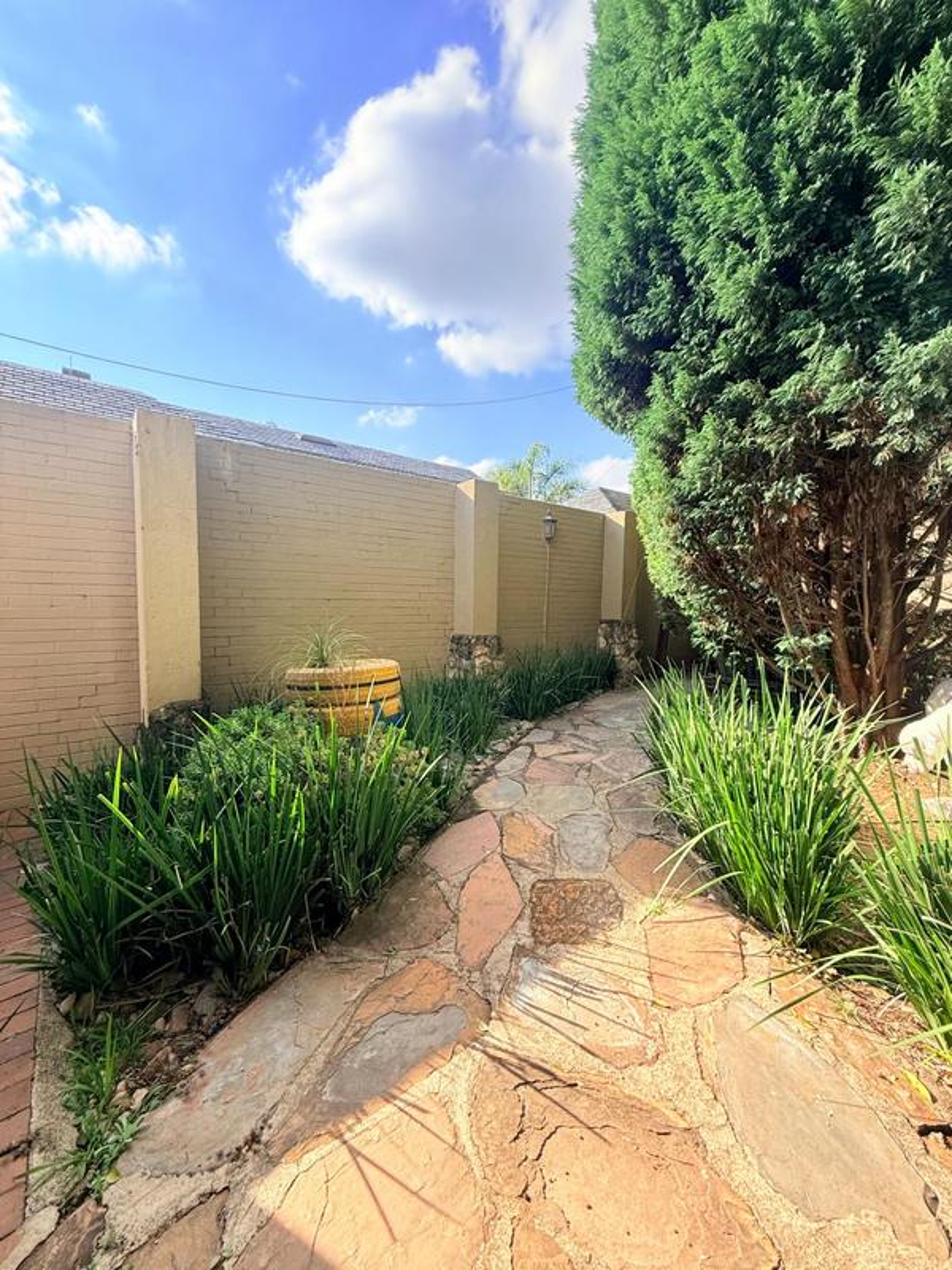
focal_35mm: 14
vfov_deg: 102.1
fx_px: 513
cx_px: 476
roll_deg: +0.9
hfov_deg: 85.7
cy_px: 635
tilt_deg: -1.4
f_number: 2.2
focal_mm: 2.22
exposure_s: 1/644
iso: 64
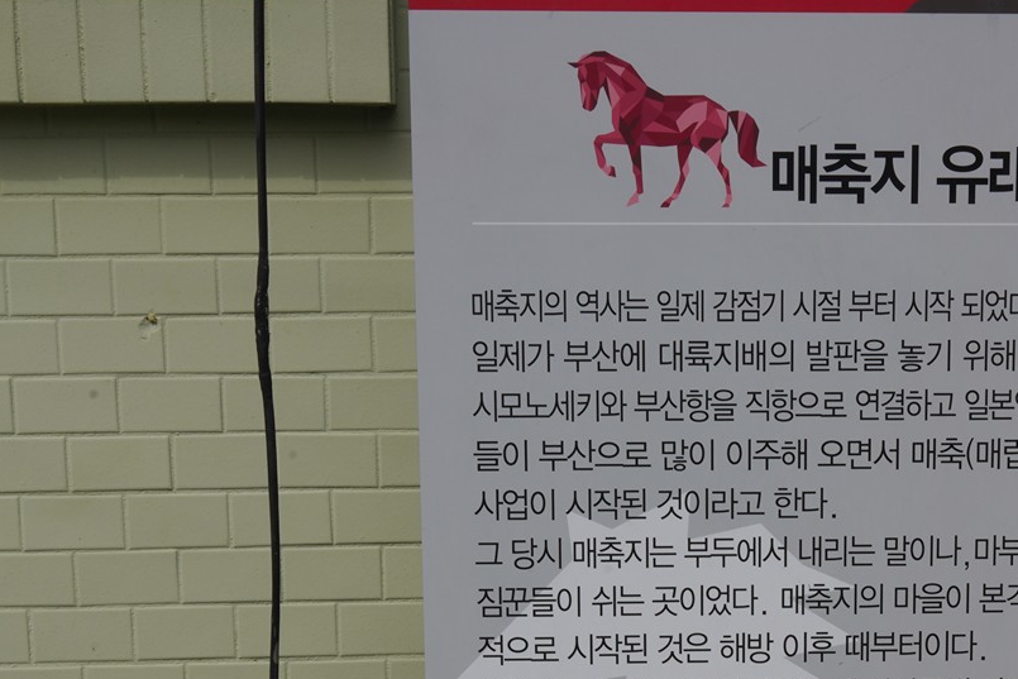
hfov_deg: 23.2
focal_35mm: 87
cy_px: 711
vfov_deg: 15.4
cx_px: 754
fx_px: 2460
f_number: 22
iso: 100
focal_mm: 35
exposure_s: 1/100
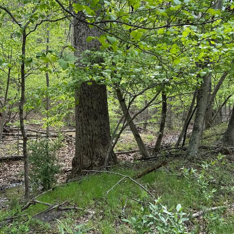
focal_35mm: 39
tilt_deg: -2.1
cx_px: 80
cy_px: 112
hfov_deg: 42.3
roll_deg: +0.9
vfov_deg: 42.8
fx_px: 298
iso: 80
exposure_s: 1/765
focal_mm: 6.76
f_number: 1.78
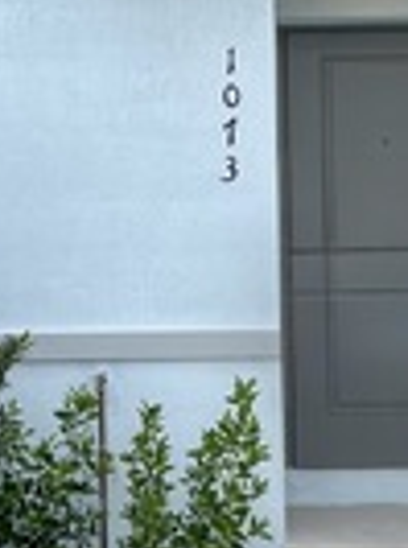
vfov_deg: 19.9
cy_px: 136
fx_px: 1548
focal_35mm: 98
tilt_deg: +5.0
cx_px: 113
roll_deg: +1.4
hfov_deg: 15.0
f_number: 1.6
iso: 50
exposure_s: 1/1046
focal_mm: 5.1
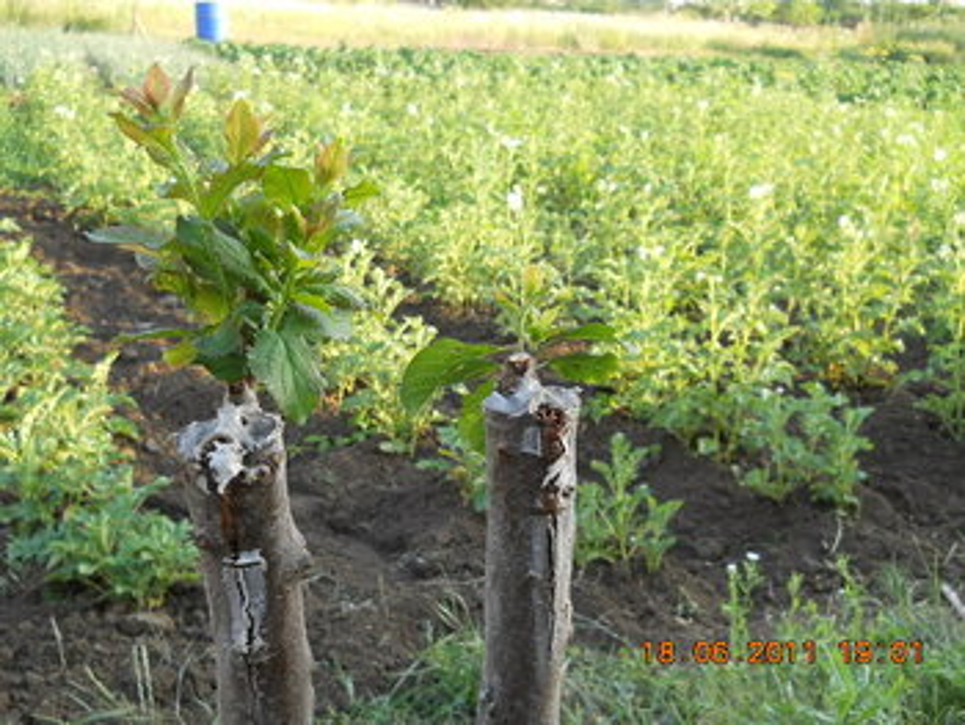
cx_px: 482
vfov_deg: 35.2
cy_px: 362
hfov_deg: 45.7
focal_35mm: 41
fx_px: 1144
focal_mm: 6.72
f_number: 3.1
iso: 80
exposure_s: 1/60
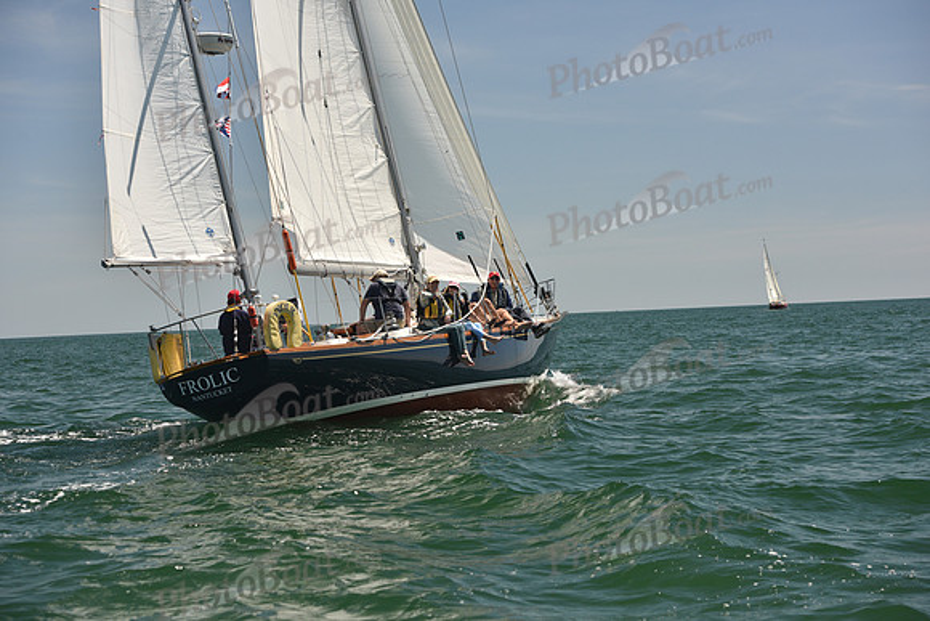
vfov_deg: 19.5
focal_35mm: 70
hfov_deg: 28.8
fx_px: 1809
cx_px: 465
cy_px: 310
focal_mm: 70
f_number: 5.6
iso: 250
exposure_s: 1/800
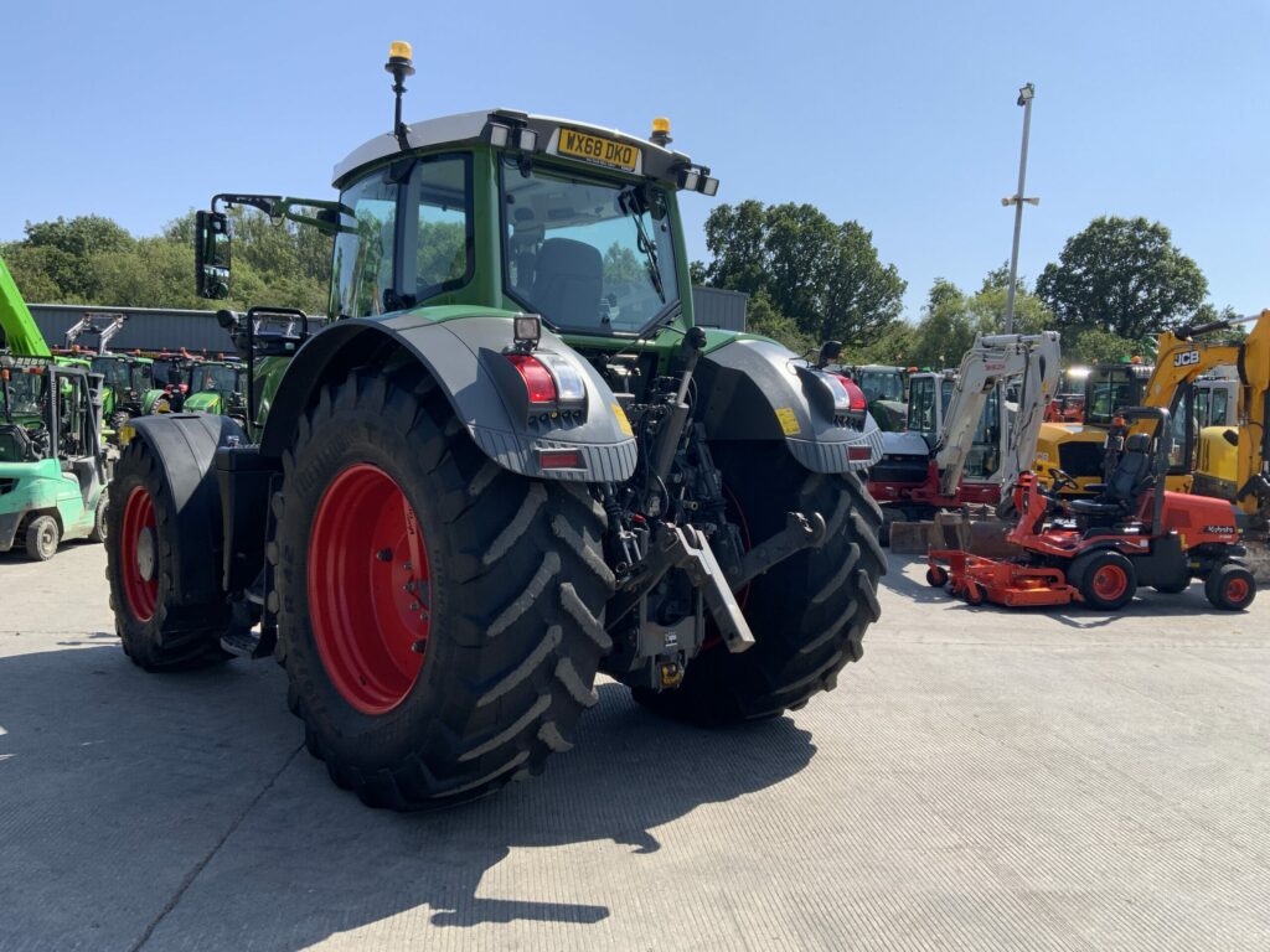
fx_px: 1064
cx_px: 635
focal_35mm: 29
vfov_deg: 48.2
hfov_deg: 61.7
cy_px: 476
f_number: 1.8
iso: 16
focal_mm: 3
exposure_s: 1/1412
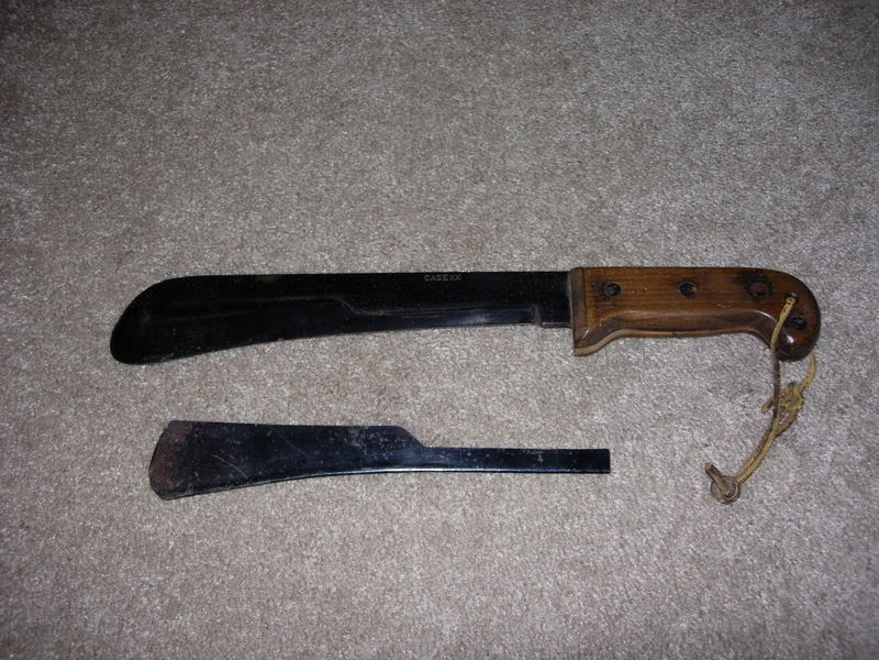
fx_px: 965
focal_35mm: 38
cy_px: 330
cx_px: 440
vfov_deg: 37.7
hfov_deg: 49.0
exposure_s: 1/64
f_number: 2.8
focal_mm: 7.8
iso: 79
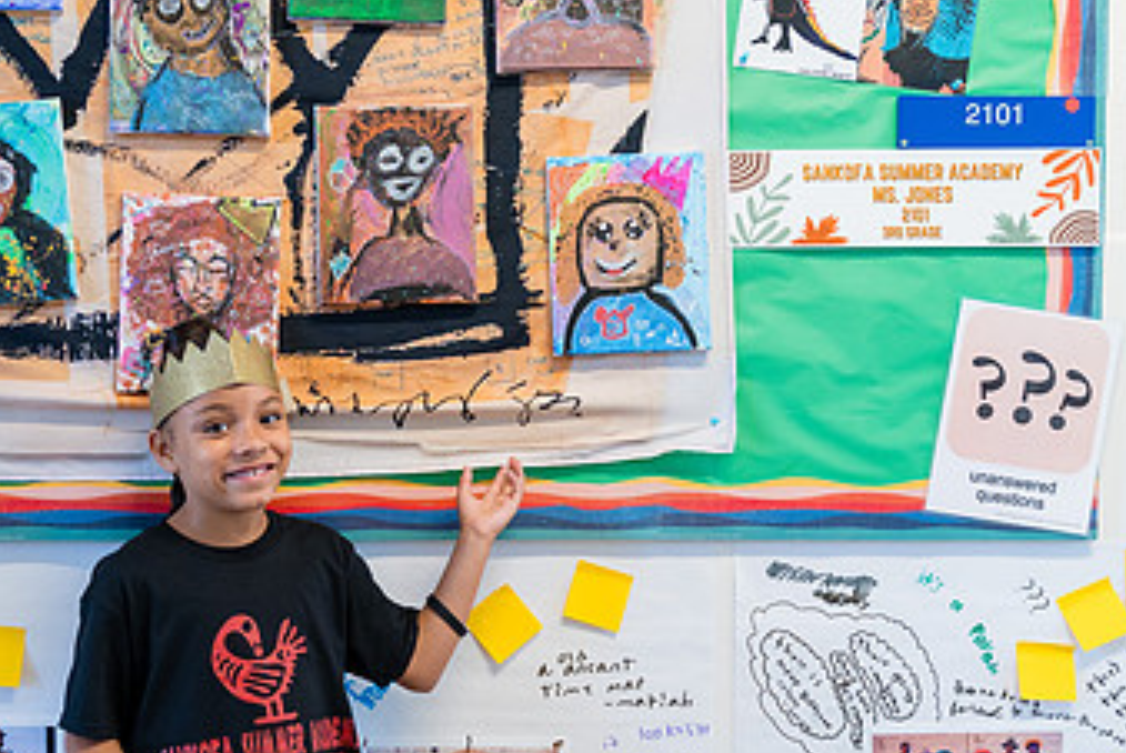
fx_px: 1534
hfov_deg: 39.6
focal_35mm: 49
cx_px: 332
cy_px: 375
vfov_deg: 27.6
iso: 1000
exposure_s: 1/200
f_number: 2.8
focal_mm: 28
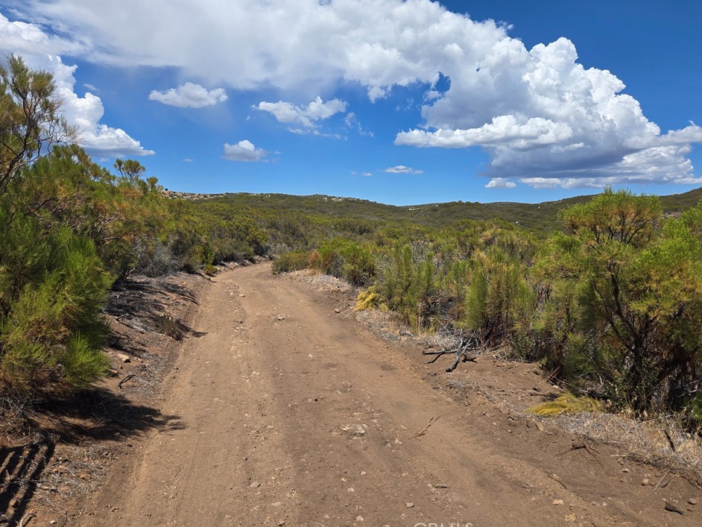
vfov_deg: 54.9
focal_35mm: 25
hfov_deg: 69.4
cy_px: 254
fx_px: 507
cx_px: 358
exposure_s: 1/2921
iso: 25
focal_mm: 5.4
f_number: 1.8
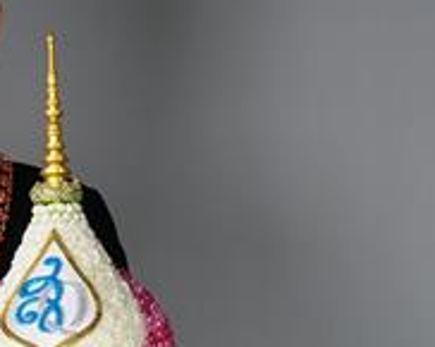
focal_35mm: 191
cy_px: 298
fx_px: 2449
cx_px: -93
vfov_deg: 8.1
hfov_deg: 10.0
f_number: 5
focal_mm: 41
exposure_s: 1/80
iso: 500
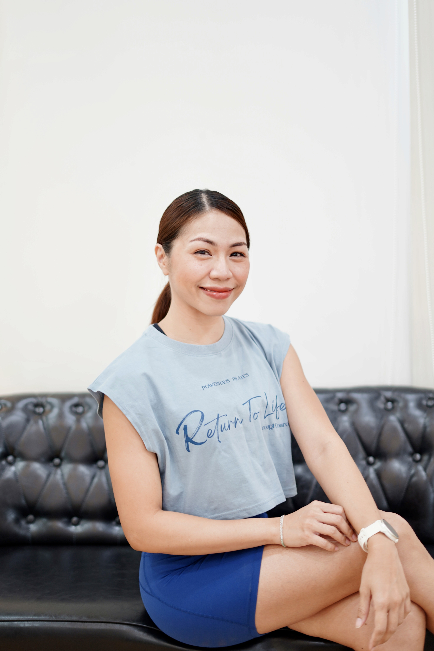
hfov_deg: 27.0
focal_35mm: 50
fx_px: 904
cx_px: 217
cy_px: 326
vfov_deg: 39.6
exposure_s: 1/13
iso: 100
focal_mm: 50
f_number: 1.8
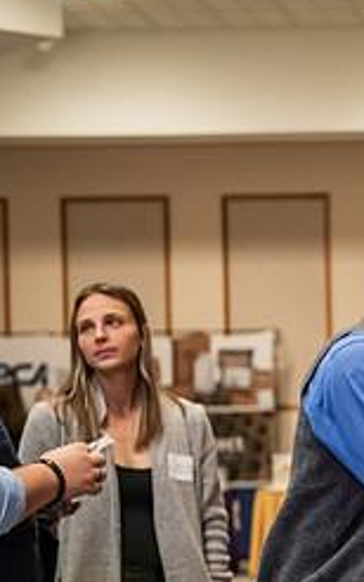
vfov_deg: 17.3
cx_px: 546
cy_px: 429
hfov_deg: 10.5
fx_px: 1902
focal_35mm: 120
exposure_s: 1/200
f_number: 3.2
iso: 2500
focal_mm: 50
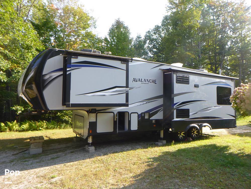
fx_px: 181
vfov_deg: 54.9
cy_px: 94
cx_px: 126
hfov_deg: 69.4
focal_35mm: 25
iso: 100
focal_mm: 4.5
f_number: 3.9
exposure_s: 1/80
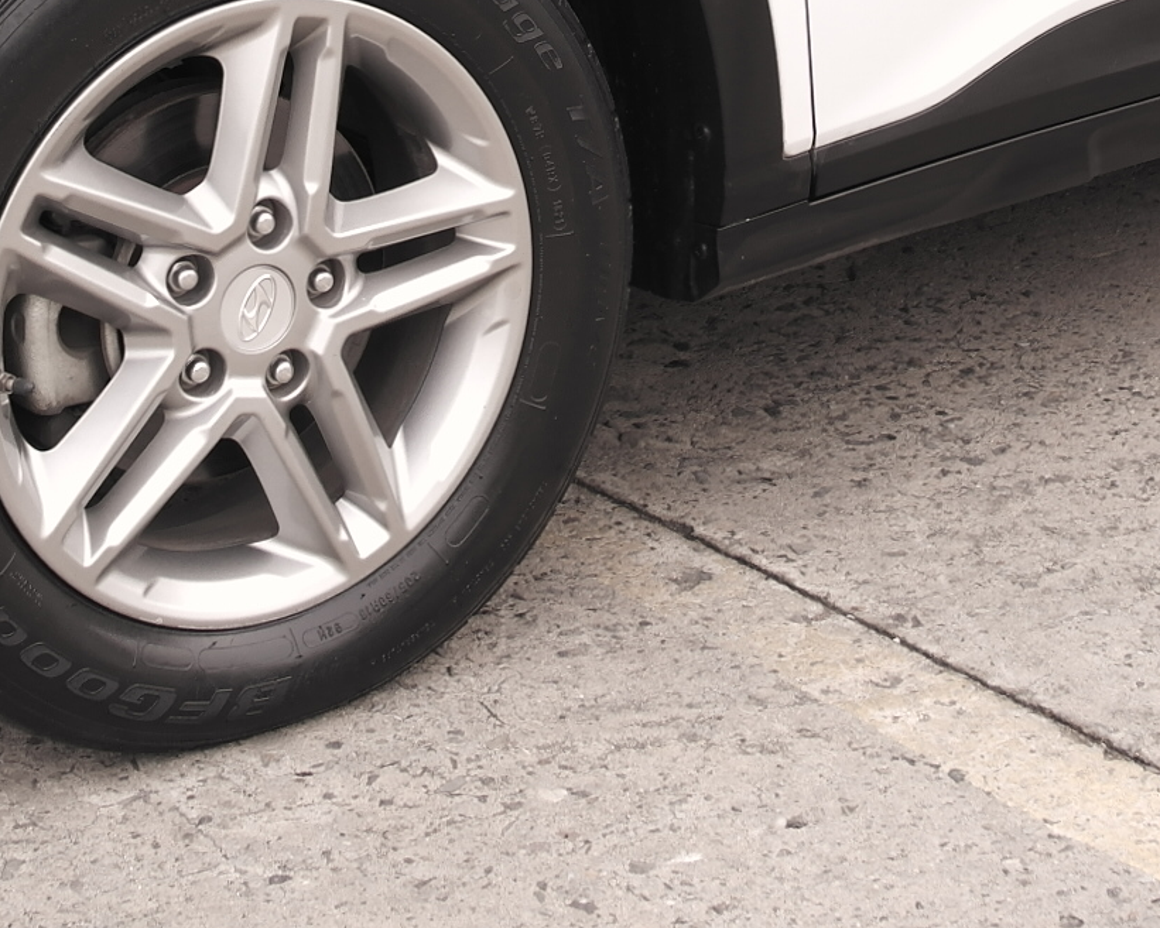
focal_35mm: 102
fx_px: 3502
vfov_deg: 14.2
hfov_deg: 18.8
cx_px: 562
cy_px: -403
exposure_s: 1/160
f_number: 5.6
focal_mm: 20
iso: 100
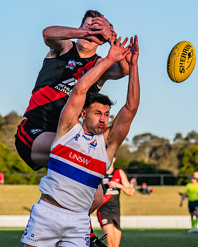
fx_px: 2386
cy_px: 97
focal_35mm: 326
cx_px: 27
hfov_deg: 4.7
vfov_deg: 5.9
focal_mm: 170
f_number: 9
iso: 800
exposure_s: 1/1600
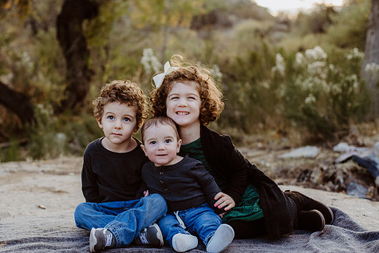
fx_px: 642
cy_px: 133
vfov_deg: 22.3
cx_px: 163
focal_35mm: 61
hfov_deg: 32.8
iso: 400
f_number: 3.2
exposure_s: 1/800
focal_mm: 50
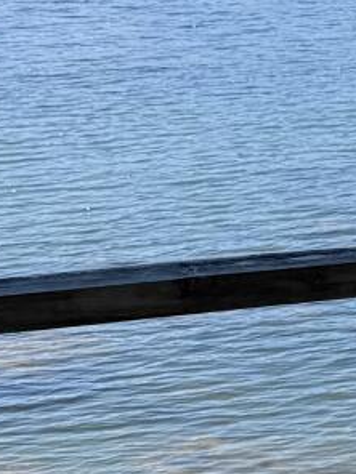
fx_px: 2221
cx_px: 667
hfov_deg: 8.7
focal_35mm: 162
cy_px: 181
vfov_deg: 12.2
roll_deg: +0.9
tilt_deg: -10.1
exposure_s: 1/4405
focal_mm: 6.76
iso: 80
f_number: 1.78
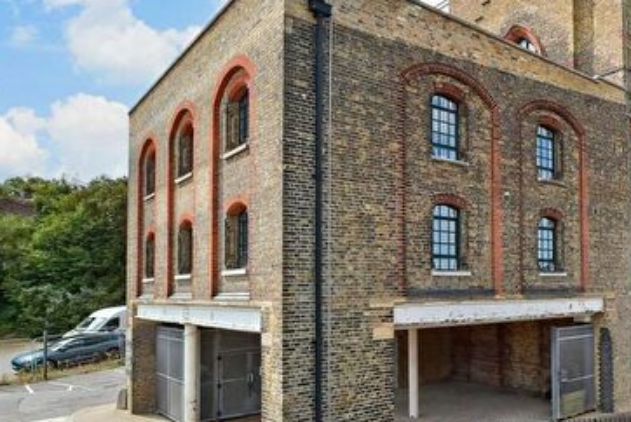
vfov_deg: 44.7
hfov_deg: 53.9
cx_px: 589
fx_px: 509
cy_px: 262
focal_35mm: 29
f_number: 9
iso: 1000
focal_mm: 10
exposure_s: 1/800
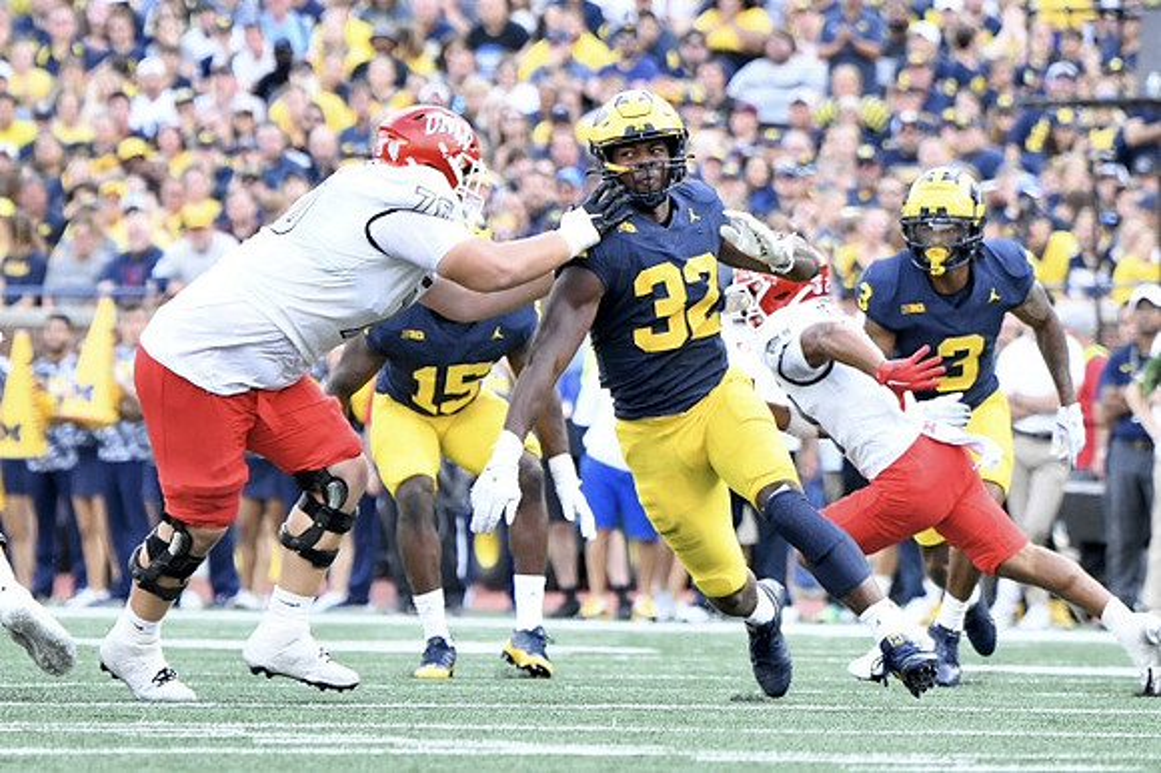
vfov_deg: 3.2
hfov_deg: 4.7
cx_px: 580
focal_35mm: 435
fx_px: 14020
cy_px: 386
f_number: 5.6
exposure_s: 1/1000
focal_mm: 290
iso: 3200
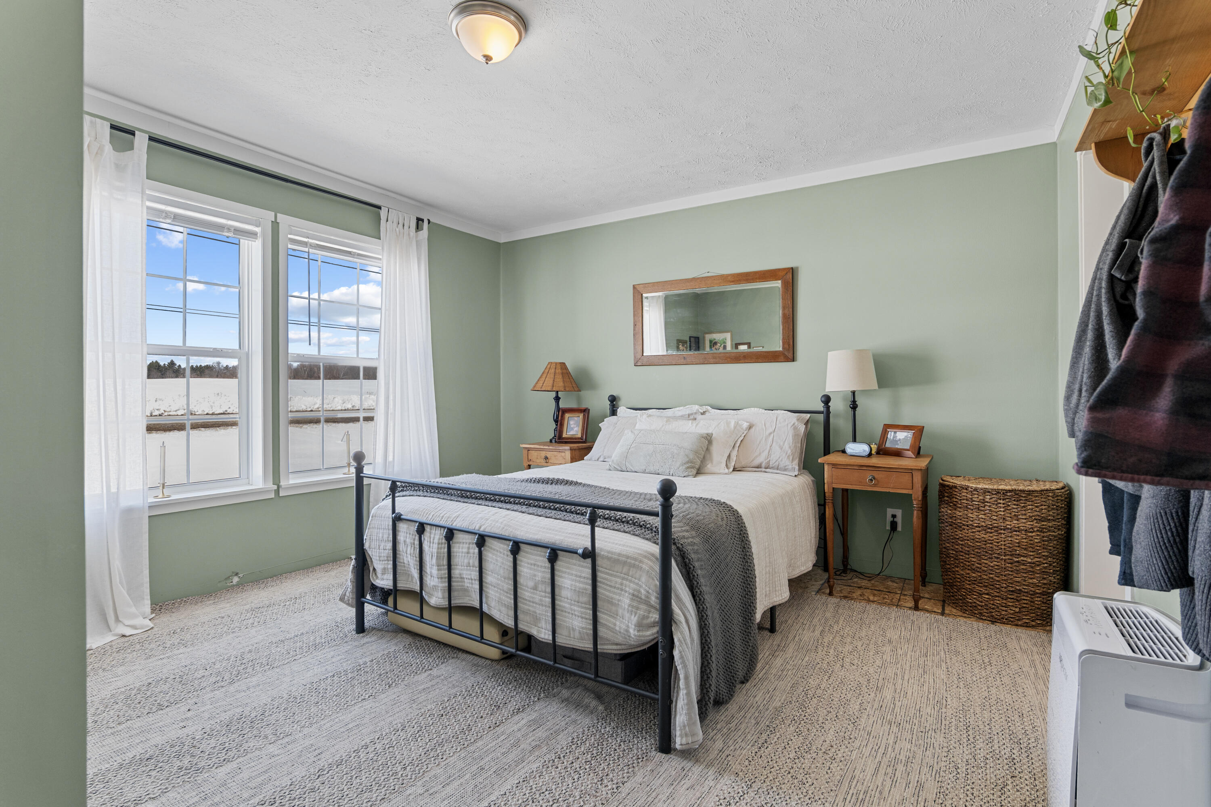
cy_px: 404
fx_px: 538
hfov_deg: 96.7
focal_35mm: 16
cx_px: 606
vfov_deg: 73.7
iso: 640
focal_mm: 16
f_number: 8
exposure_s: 1/20
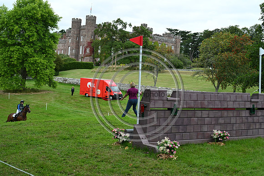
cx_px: 132
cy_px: 88
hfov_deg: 41.9
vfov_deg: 28.7
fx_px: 345
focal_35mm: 47
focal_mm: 47
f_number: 5.6
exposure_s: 1/1250
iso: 800
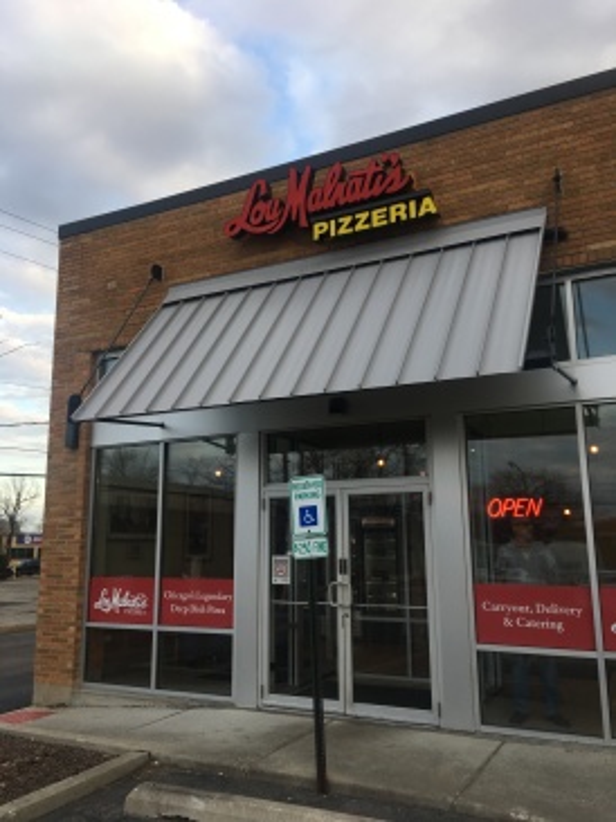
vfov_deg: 61.7
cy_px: 411
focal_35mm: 29
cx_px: 308
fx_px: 689
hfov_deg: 48.2
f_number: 2.2
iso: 25
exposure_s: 1/199
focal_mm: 4.15
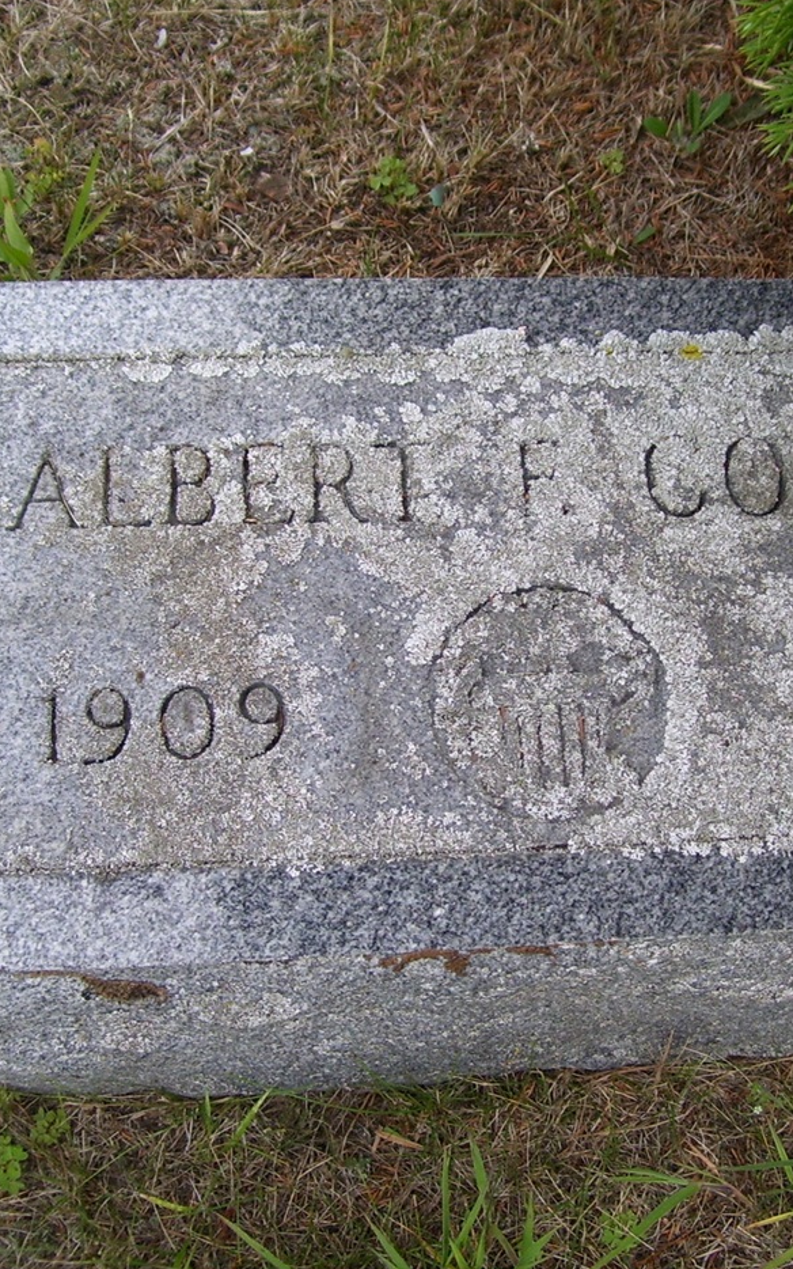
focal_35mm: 53
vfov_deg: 38.2
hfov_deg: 24.3
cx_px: 506
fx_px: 1832
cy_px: 641
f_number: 2.7
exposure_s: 1/350
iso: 80
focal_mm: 6
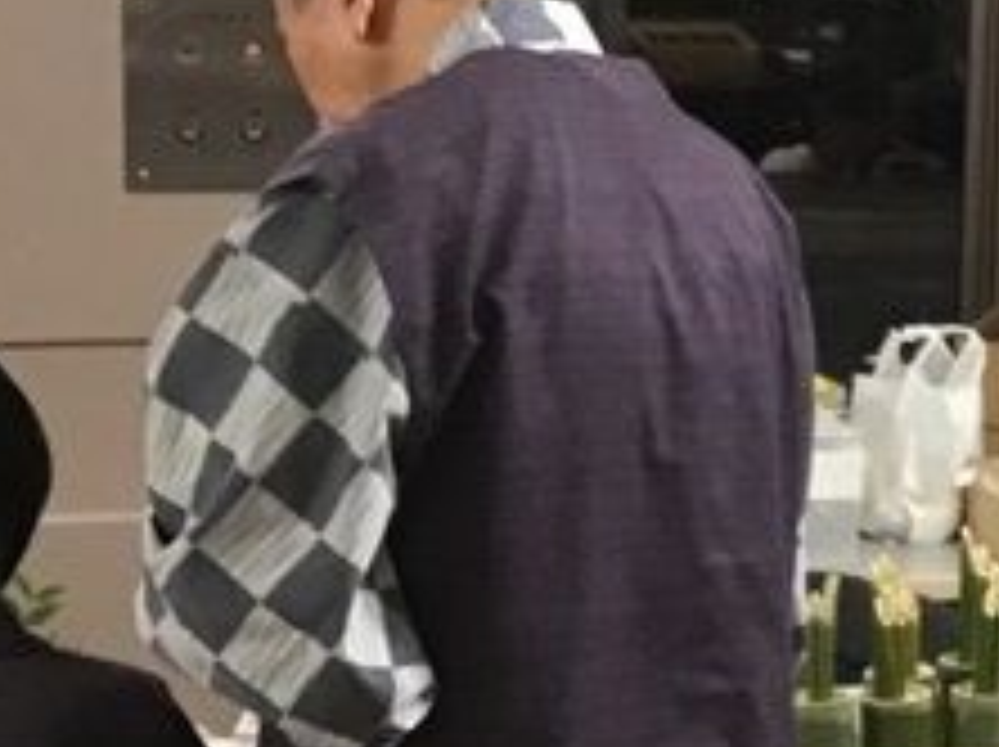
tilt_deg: -9.7
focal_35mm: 114
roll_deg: -2.8
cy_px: 380
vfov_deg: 13.0
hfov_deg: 16.5
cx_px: 1231
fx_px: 3286
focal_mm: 3.3
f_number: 2.4
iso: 200
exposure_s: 1/15
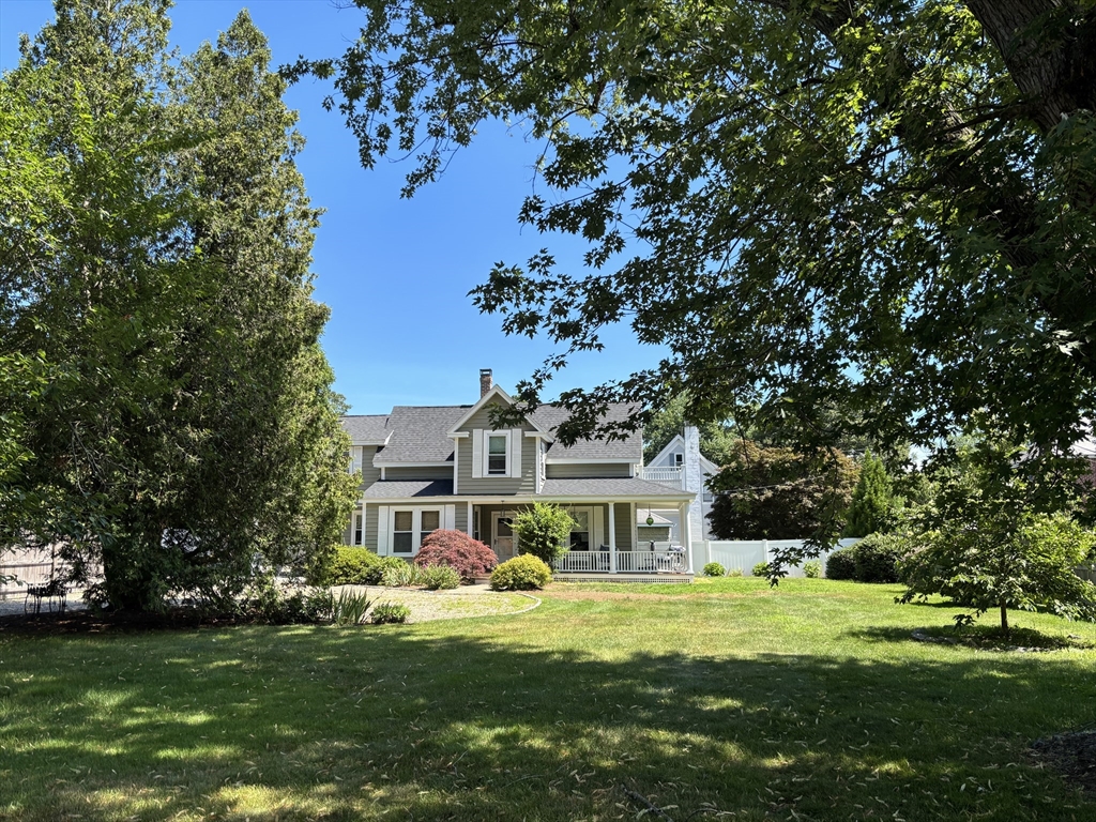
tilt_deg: +8.4
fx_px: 823
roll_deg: +0.4
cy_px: 411
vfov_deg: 53.1
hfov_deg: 67.3
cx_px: 548
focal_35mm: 26
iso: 50
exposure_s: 1/1279
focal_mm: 5.96
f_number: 1.6
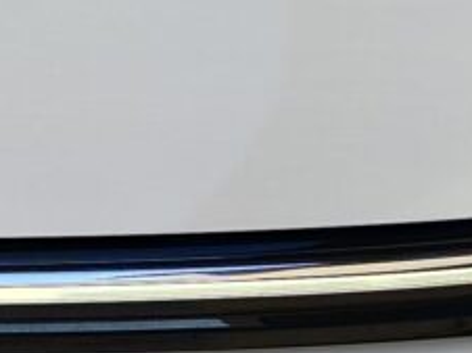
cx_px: -238
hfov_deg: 11.6
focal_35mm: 163
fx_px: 2220
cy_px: 44
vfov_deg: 9.1
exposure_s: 1/260
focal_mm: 7.01
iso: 50
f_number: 1.69
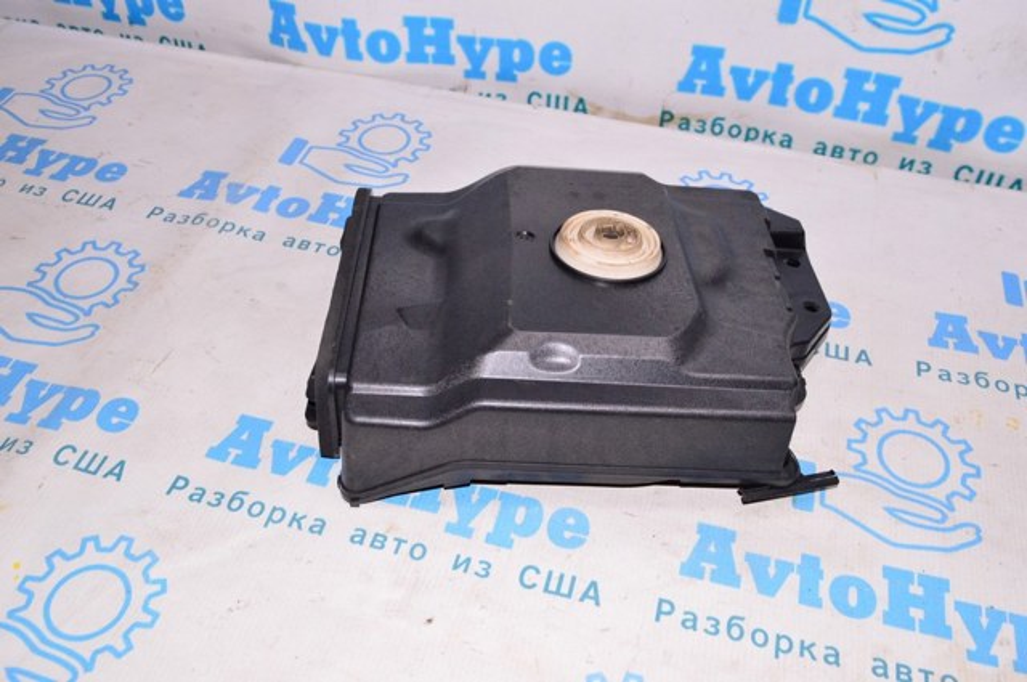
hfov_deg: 57.3
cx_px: 514
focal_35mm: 33
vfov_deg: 39.9
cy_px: 341
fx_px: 940
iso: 1600
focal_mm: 22
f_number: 8
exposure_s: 1/200
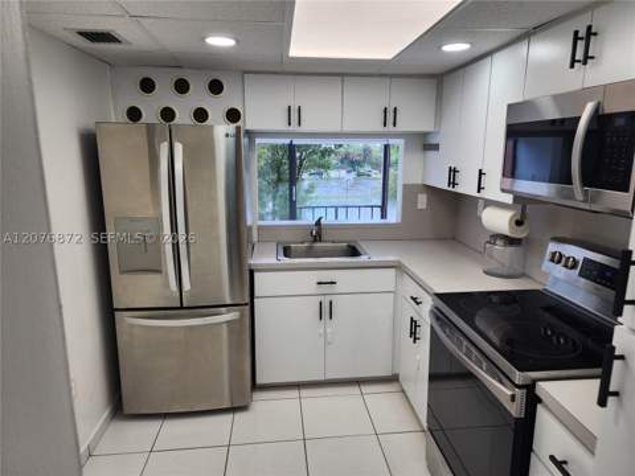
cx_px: 318
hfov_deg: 73.9
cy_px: 238
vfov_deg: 58.9
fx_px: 422
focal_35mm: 23
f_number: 1.8
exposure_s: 1/120
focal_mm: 6.4
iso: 32
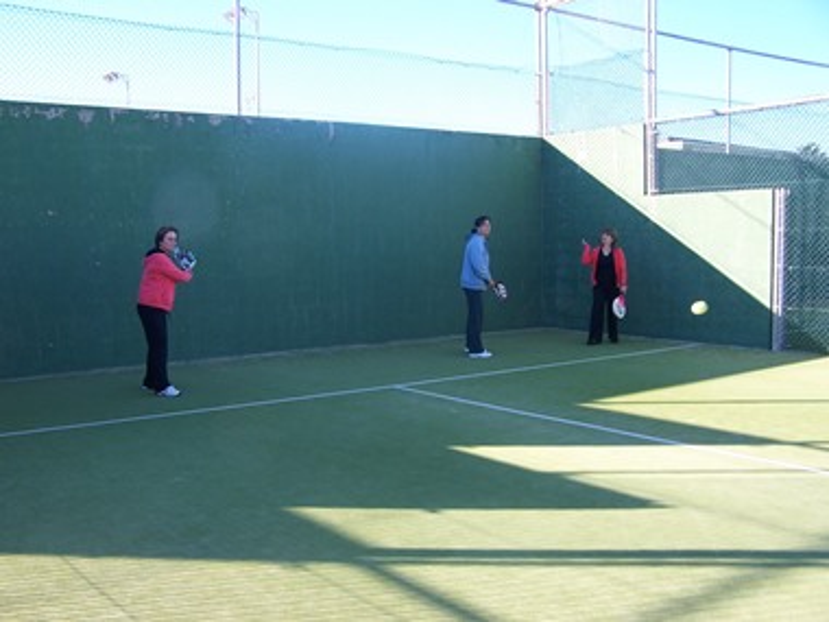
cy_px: 311
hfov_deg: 49.0
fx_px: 910
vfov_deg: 37.7
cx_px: 414
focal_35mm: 38
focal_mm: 6.3
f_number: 2.8
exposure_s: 1/250
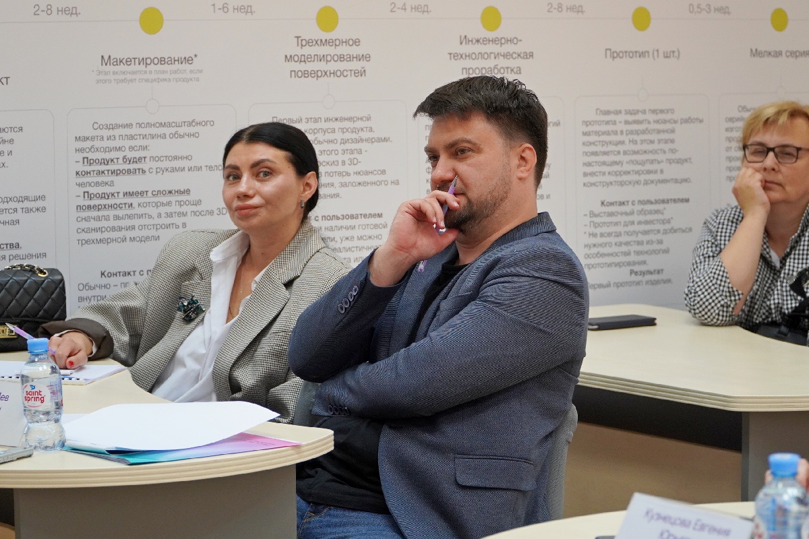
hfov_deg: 20.9
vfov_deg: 14.0
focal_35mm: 98
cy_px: 270
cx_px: 404
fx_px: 2191
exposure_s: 1/160
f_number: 4
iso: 1250
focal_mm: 65
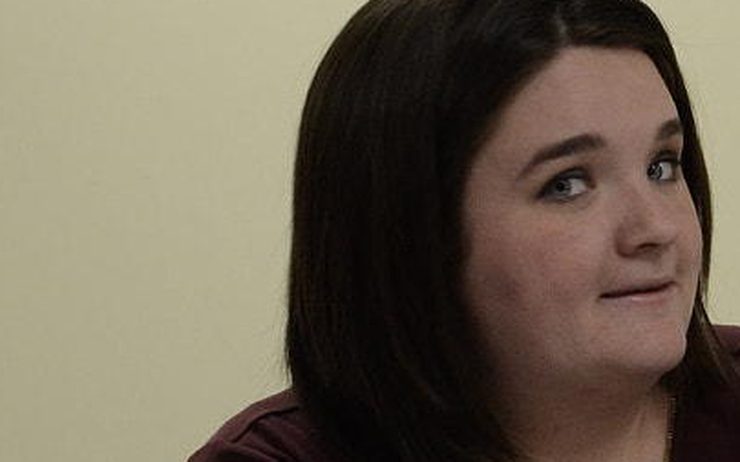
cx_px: 1129
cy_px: 334
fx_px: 3408
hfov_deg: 11.8
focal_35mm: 169
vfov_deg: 7.8
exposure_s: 1/25
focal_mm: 28
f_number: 7.1
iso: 400
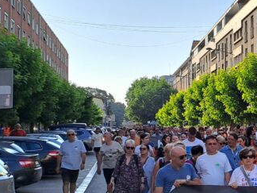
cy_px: 98
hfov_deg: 22.2
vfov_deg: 18.7
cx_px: 332
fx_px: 587
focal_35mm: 79
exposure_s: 1/1504
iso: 32
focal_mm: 4.65
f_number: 1.8
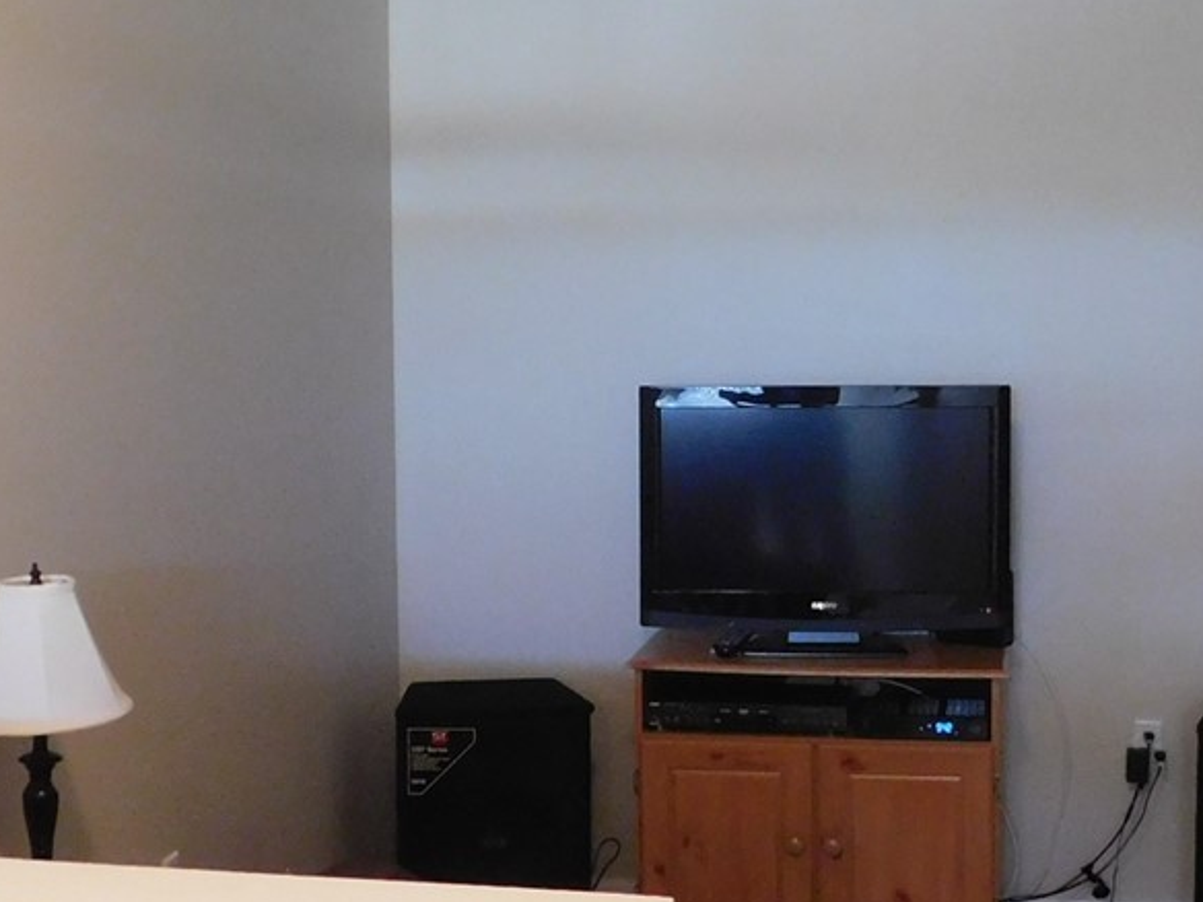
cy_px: 437
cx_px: 616
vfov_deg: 23.3
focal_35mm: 63
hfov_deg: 30.7
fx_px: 2189
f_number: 3
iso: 400
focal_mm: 4
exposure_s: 1/10
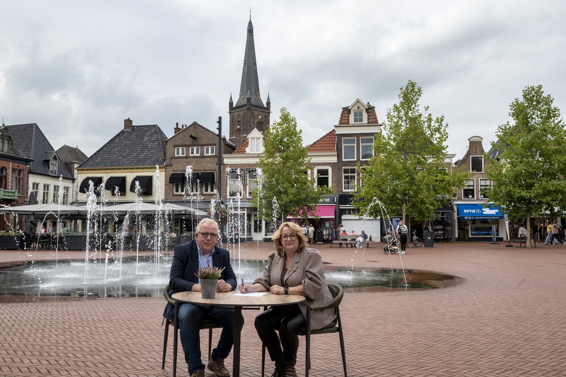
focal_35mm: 31
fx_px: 487
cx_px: 283
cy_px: 188
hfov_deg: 60.3
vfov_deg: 42.3
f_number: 10
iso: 400
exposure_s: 1/250
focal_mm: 31
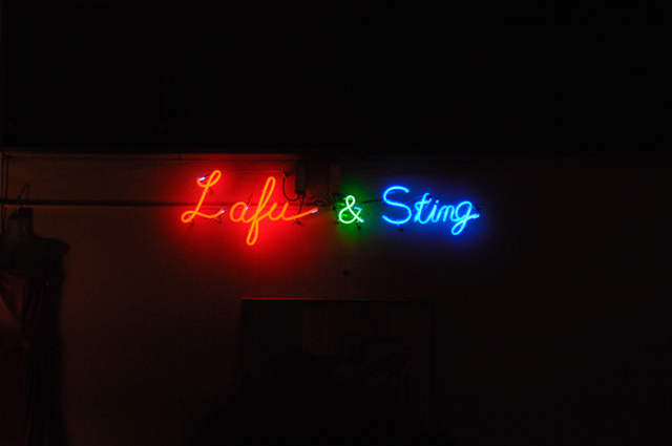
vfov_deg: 10.7
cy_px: 223
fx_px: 2377
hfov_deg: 16.1
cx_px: 336
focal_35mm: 128
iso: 800
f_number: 1.4
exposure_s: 1/400
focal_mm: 85
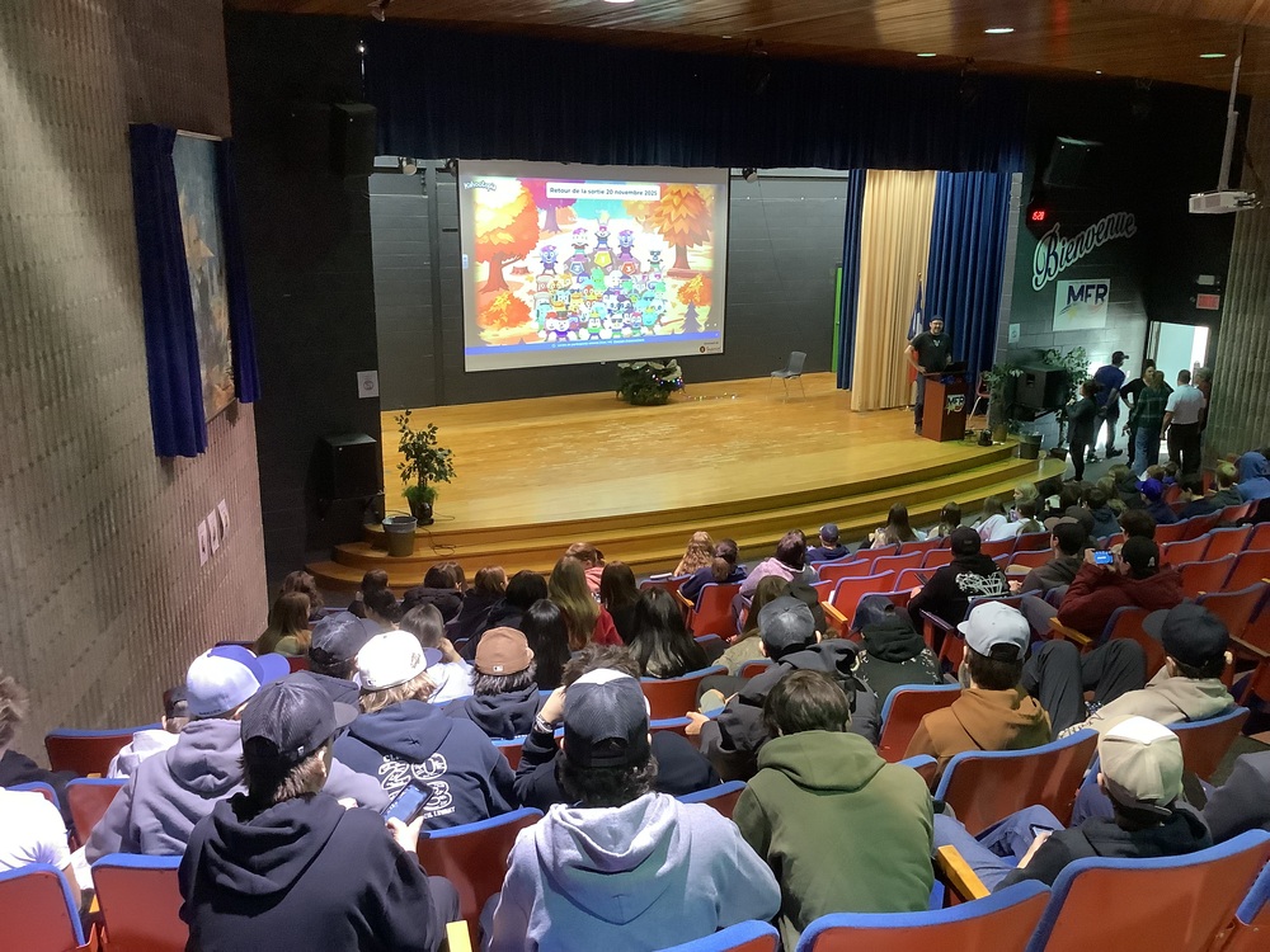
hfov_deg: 58.4
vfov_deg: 45.4
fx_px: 1137
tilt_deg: -15.7
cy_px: 476
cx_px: 635
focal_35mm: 31
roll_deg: -0.9
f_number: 2.4
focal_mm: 3.3
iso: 400
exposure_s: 1/30
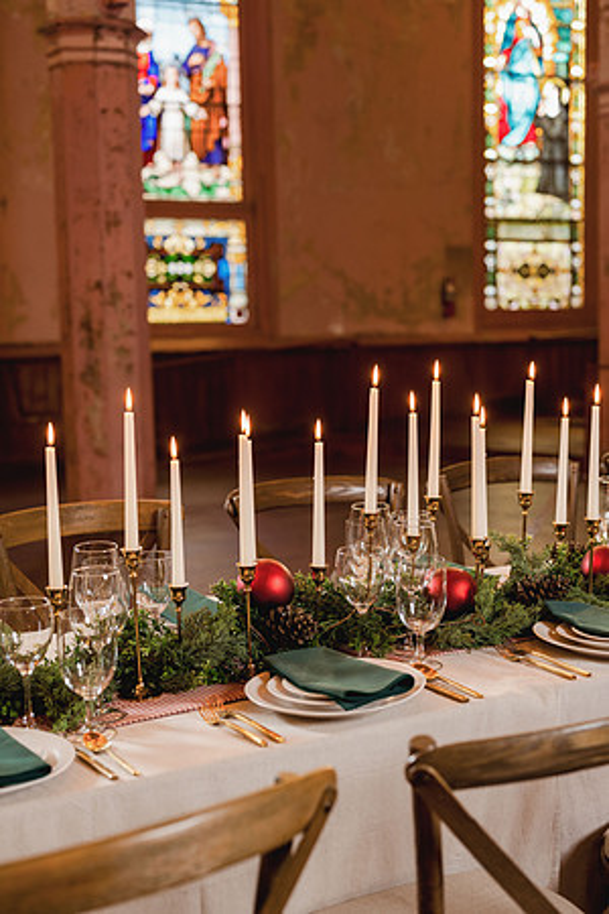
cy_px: 457
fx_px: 1269
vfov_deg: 39.6
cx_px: 304
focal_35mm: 50
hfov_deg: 27.0
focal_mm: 50
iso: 400
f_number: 3.2
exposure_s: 1/80
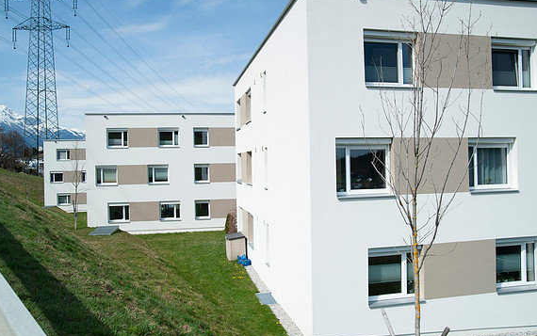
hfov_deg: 64.6
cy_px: 161
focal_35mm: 29
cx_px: 269
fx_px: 425
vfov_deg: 43.2
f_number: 11
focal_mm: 28
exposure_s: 1/500
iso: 200
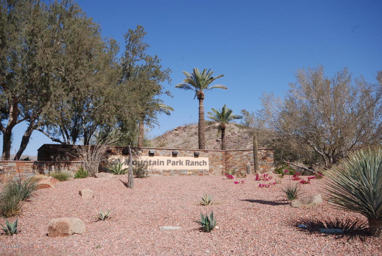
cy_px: 128
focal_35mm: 30
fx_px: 319
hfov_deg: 61.8
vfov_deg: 43.8
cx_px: 191
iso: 200
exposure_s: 1/200
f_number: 11
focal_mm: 20
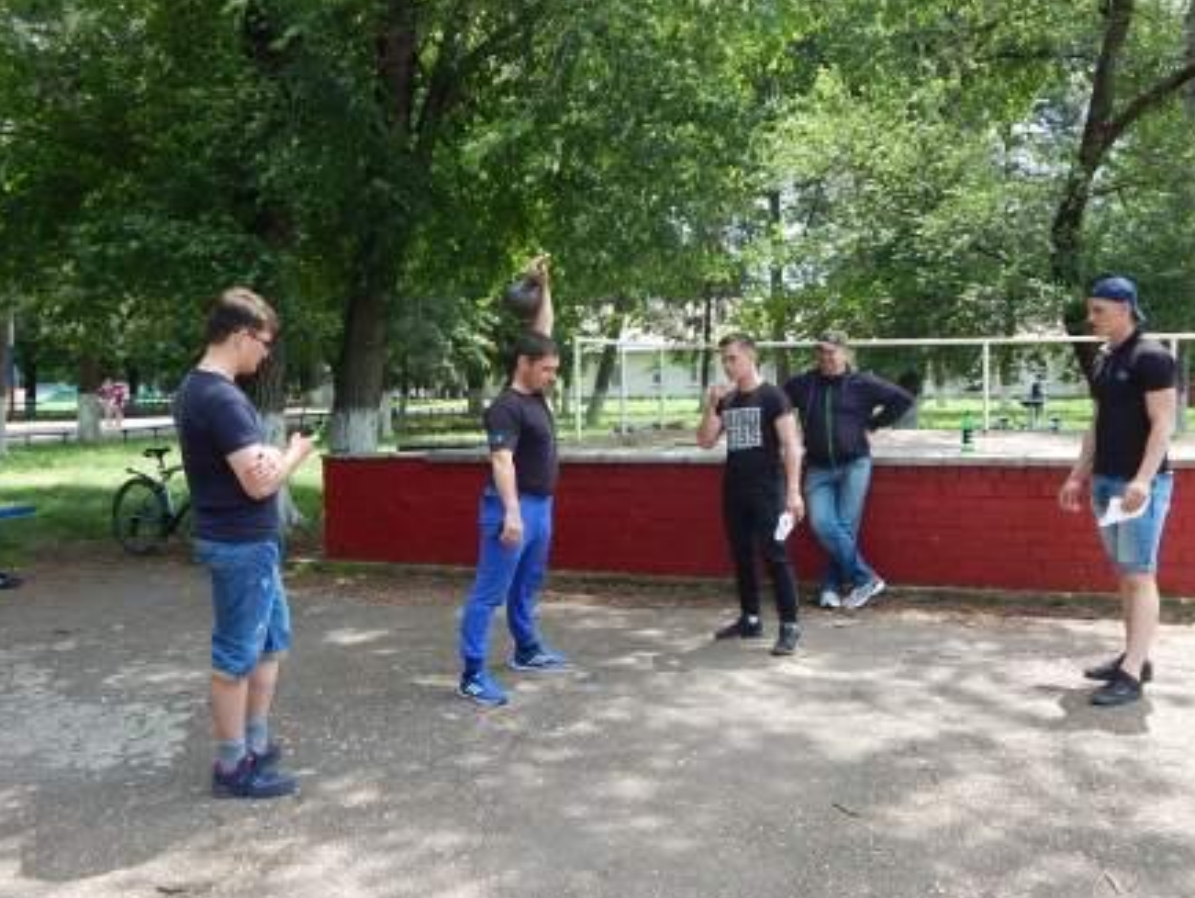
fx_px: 1105
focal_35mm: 32
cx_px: 609
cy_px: 452
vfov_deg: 44.2
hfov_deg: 56.8
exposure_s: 1/400
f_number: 3.2
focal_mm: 5.6
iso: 125
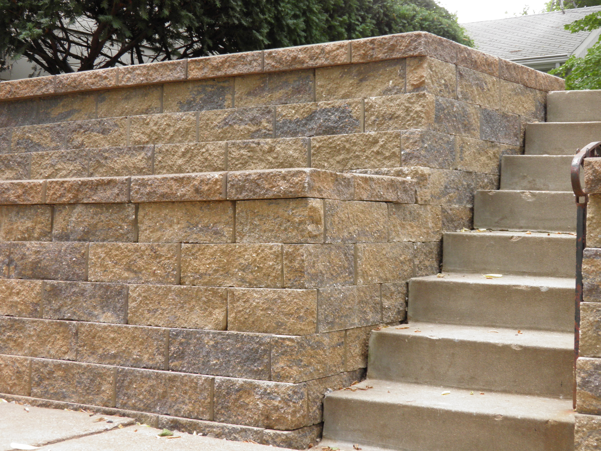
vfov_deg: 26.6
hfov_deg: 34.9
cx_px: 300
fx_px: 955
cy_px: 226
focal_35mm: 55
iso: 100
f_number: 3.6
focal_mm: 10
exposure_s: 1/8
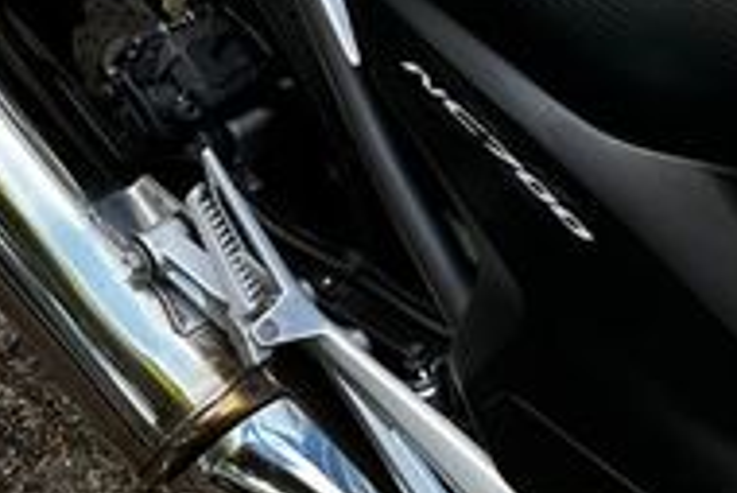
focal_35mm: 91
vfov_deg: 14.8
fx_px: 1864
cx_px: 690
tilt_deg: -48.4
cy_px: -23
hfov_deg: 21.8
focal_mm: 5.1
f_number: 1.6
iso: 50
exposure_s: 1/121
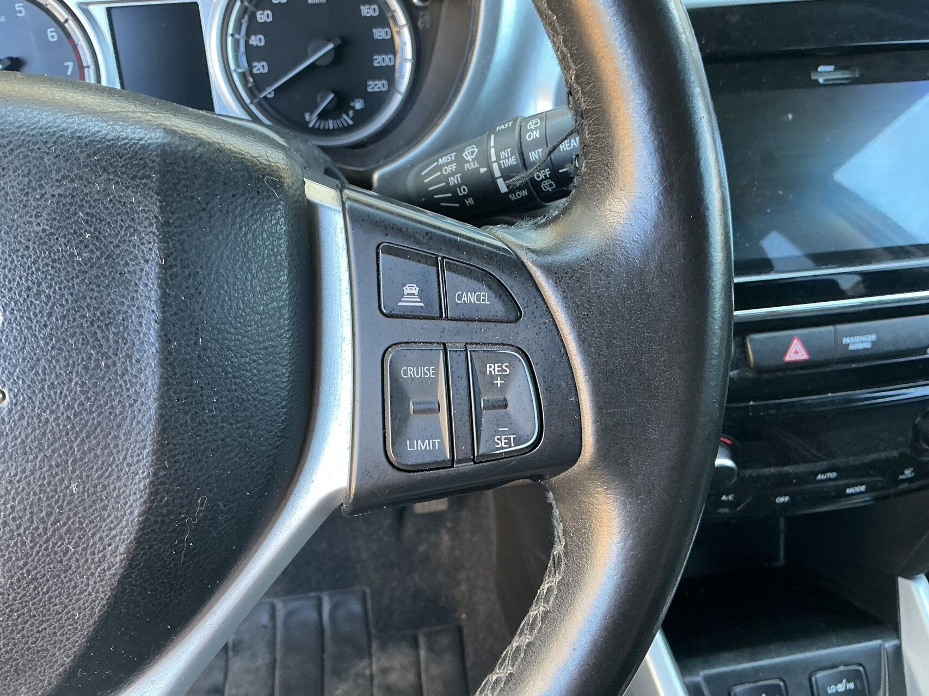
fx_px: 778
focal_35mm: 29
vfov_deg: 48.2
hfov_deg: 61.7
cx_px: 464
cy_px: 348
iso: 100
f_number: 1.8
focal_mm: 3
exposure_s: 1/60
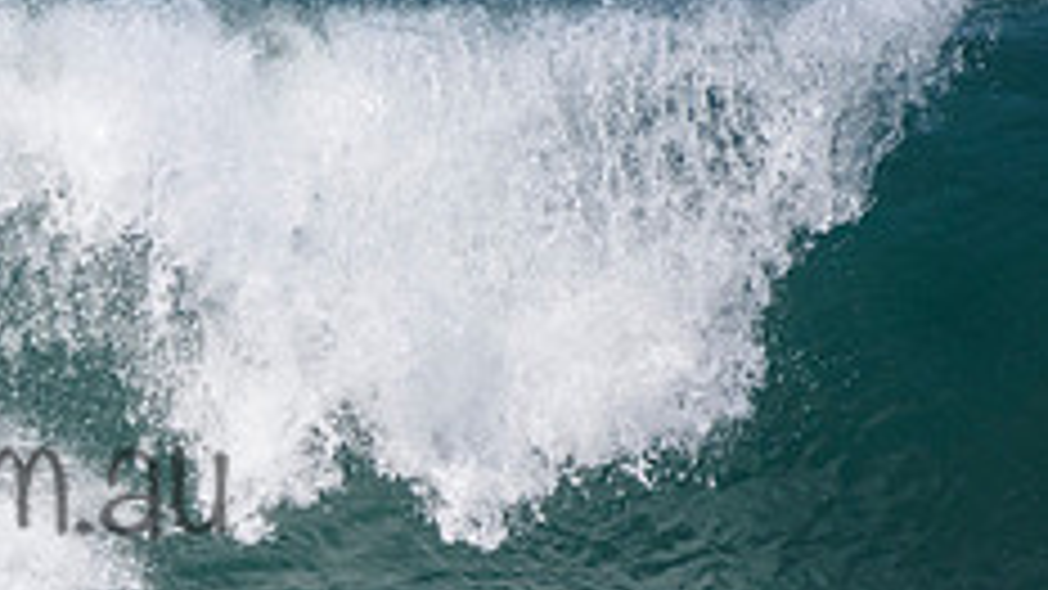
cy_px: 430
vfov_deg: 0.6
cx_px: -247
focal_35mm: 1958
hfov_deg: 1.1
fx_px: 54404
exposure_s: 1/4000
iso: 560
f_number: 5.6
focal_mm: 500
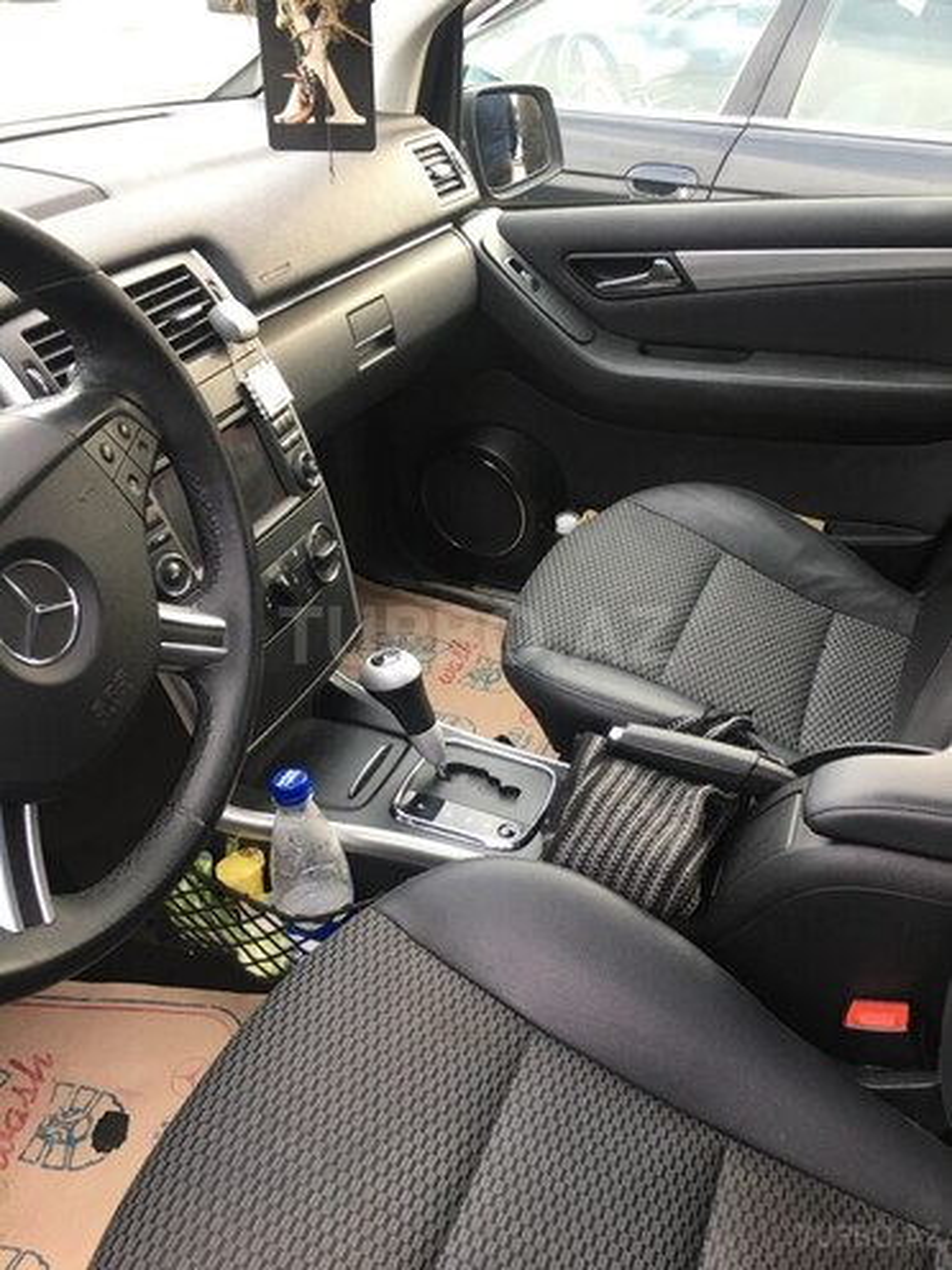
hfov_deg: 48.2
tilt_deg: -34.9
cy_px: 635
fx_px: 1063
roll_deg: -1.4
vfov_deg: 61.7
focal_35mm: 29
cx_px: 476
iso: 25
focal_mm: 4.15
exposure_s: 1/33
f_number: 2.2
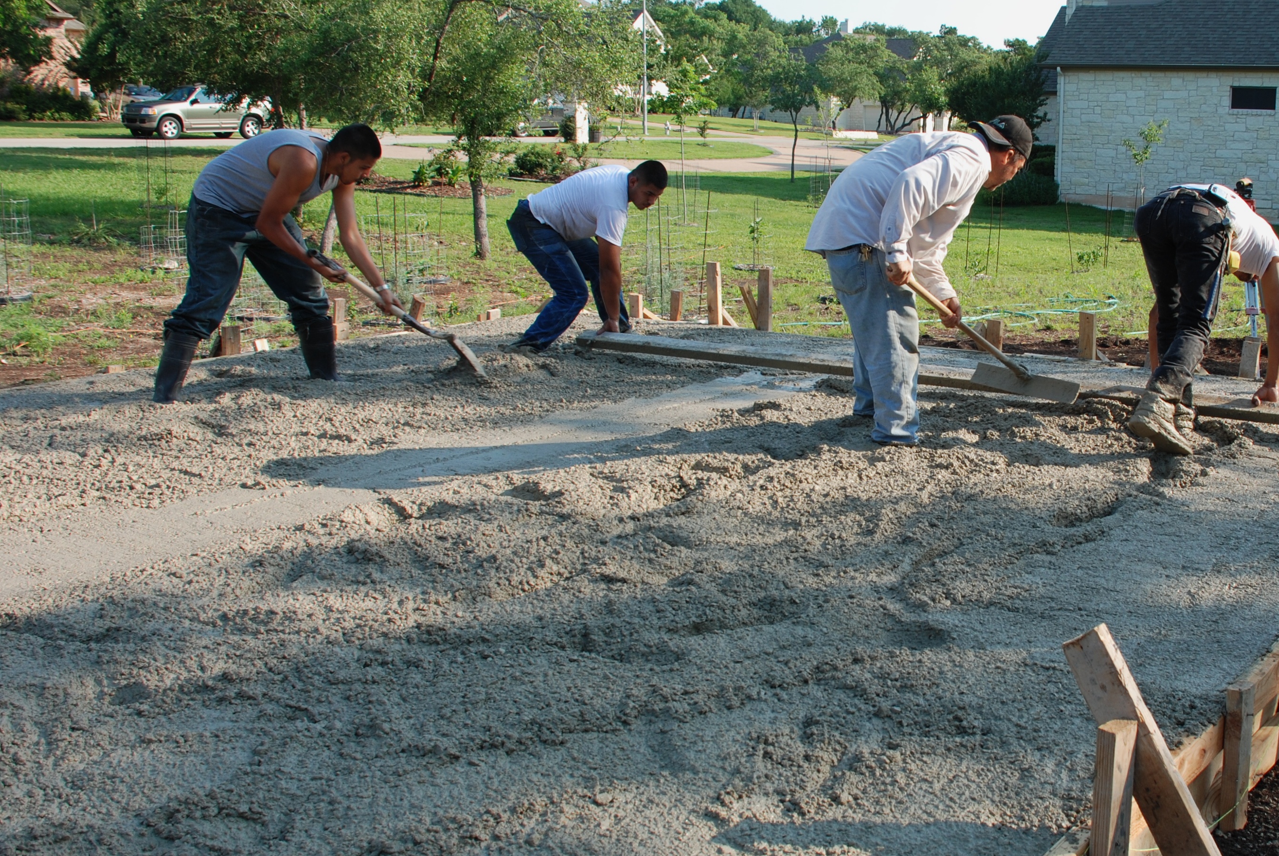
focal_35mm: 43
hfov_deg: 44.4
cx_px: 903
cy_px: 424
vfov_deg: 31.3
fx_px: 1529
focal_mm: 20
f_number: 6.3
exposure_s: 1/160
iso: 100
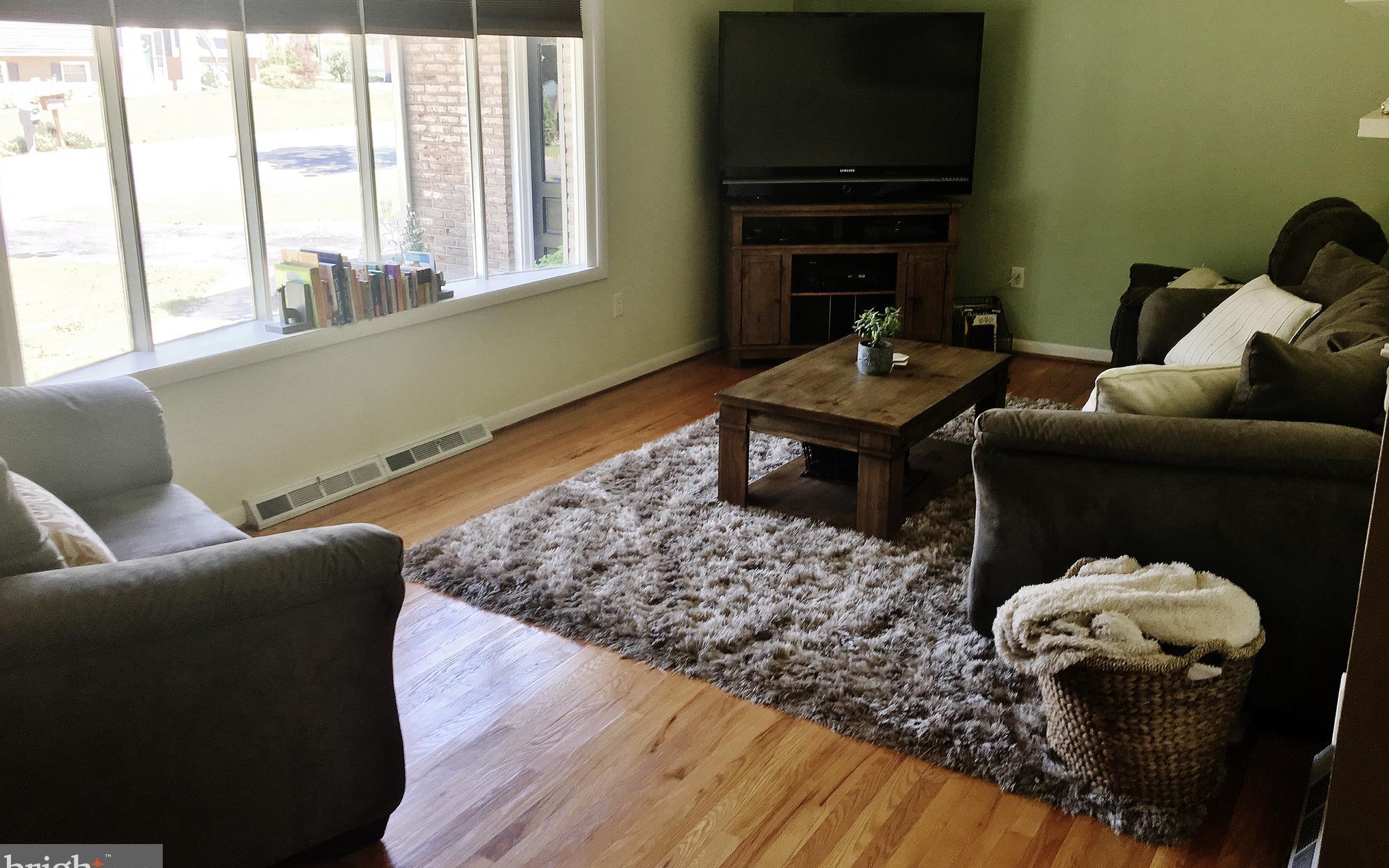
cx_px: 692
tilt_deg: -13.5
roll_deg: -1.0
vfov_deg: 40.5
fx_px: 1173
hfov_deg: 61.2
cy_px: 375
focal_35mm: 31
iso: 25
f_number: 2.2
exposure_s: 1/30
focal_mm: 4.15
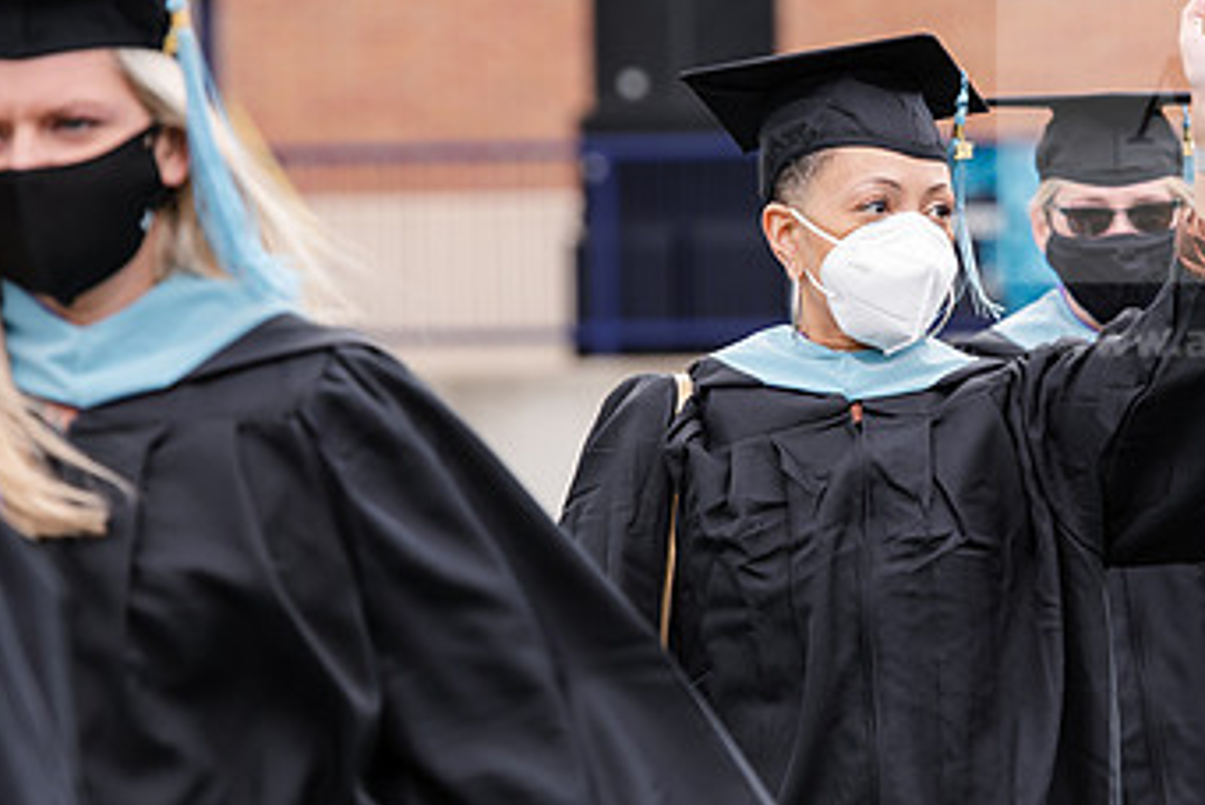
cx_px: 890
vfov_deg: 4.8
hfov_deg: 7.1
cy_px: 415
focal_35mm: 289
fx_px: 9681
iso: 500
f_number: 5
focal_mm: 170
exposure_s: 1/640
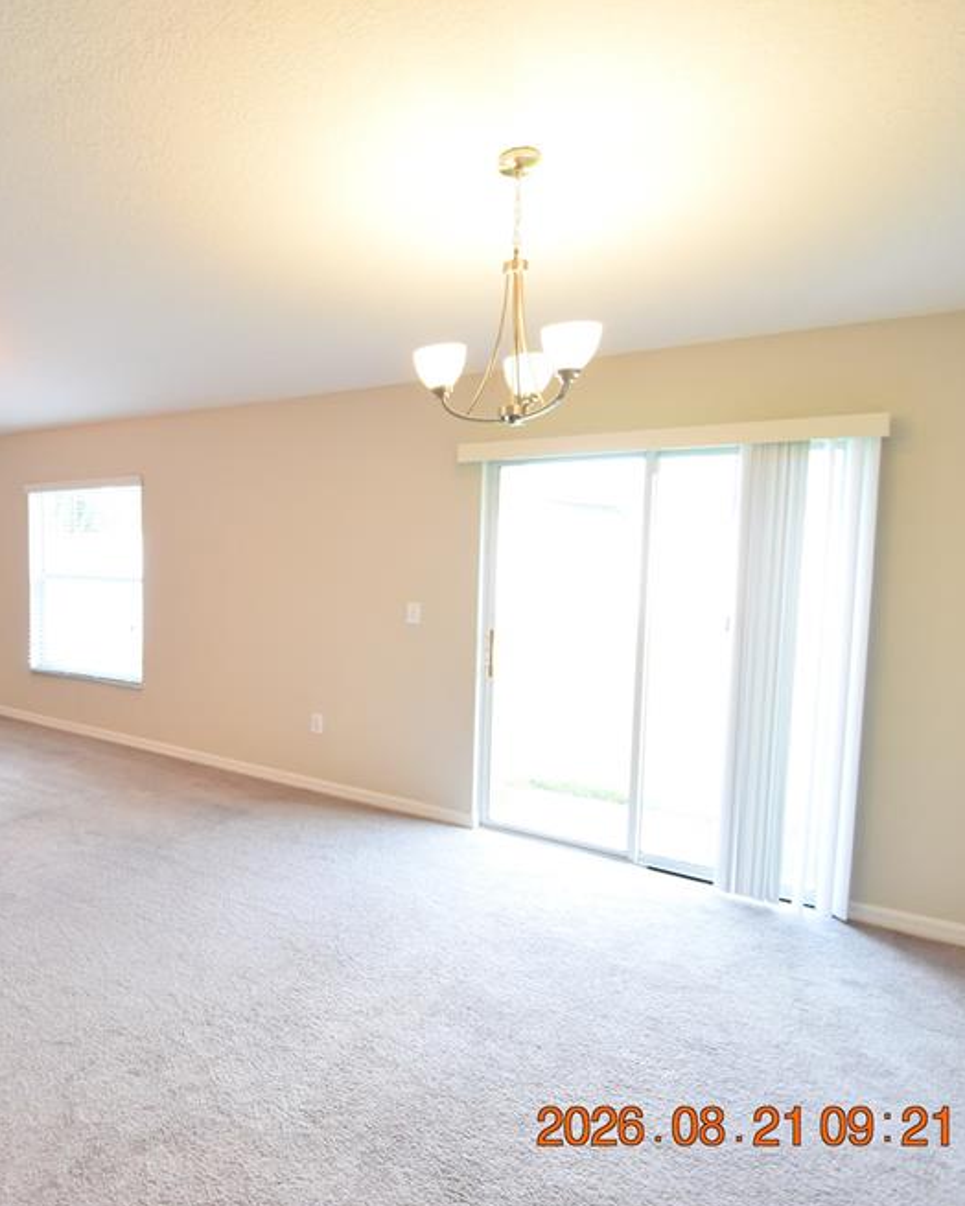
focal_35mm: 22
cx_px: 190
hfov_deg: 58.2
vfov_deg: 75.0
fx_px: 785
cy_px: 593
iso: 800
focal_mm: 10
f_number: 4
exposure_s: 1/60
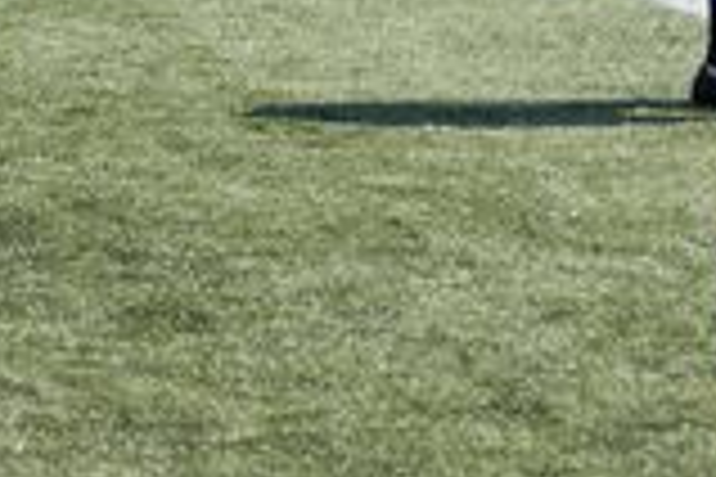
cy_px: -230
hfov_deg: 4.8
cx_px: -198
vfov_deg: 3.2
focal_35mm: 425
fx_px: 8450
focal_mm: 75
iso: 250
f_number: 4.5
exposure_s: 1/1000
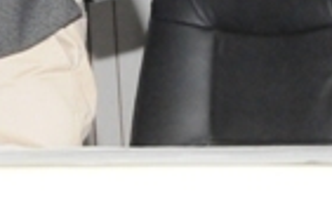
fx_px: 2010
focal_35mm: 218
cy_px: -175
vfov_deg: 6.2
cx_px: -290
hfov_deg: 9.0
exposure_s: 1/125
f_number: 9
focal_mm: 32
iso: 3200
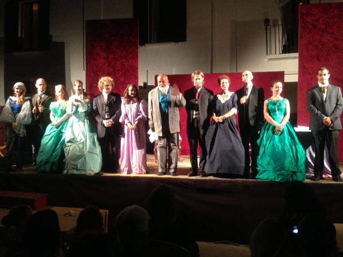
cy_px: 128
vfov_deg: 42.9
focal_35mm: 33
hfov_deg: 55.4
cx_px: 172
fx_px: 327
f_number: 2.4
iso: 400
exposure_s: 1/15
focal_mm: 4.13
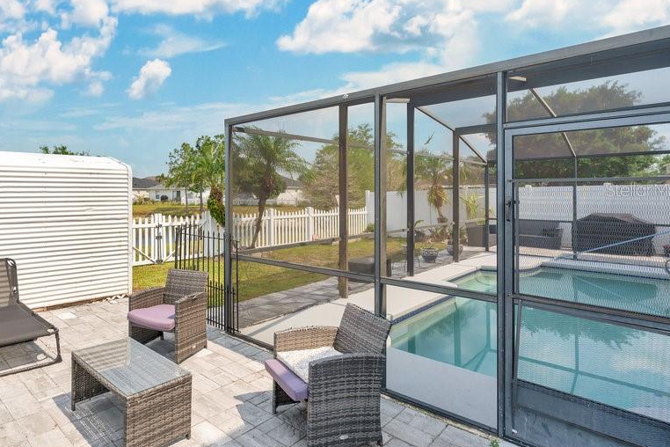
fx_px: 391
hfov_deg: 79.6
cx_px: 249
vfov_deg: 59.2
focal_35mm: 21
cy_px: 190
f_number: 8
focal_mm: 16
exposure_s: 1/250
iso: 100
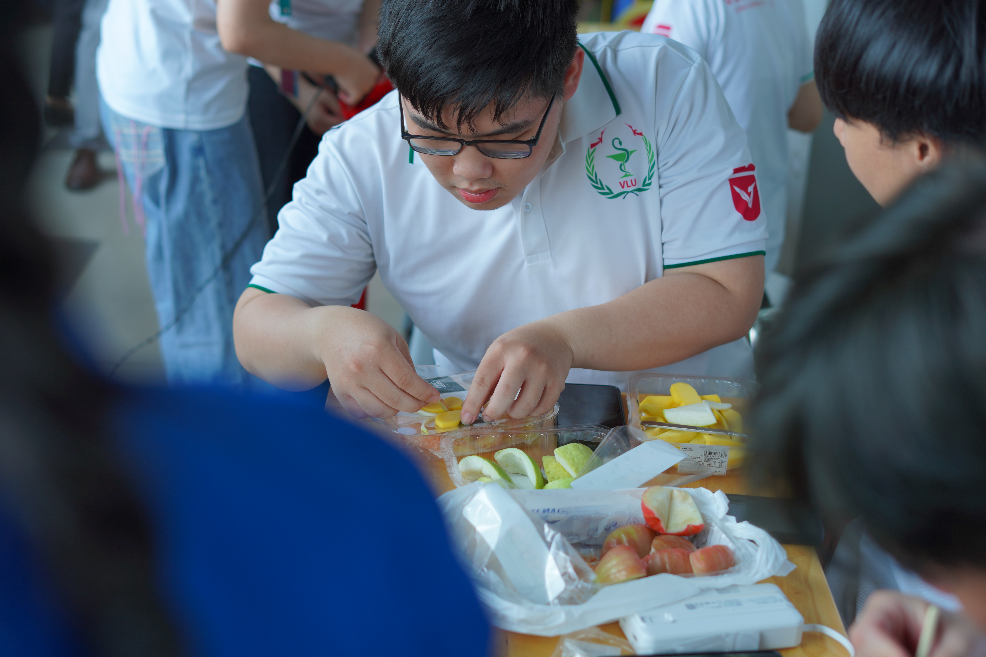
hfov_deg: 36.9
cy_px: 351
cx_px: 512
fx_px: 1479
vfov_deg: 25.1
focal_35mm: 54
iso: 100
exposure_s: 1/125
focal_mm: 50
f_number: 2.8
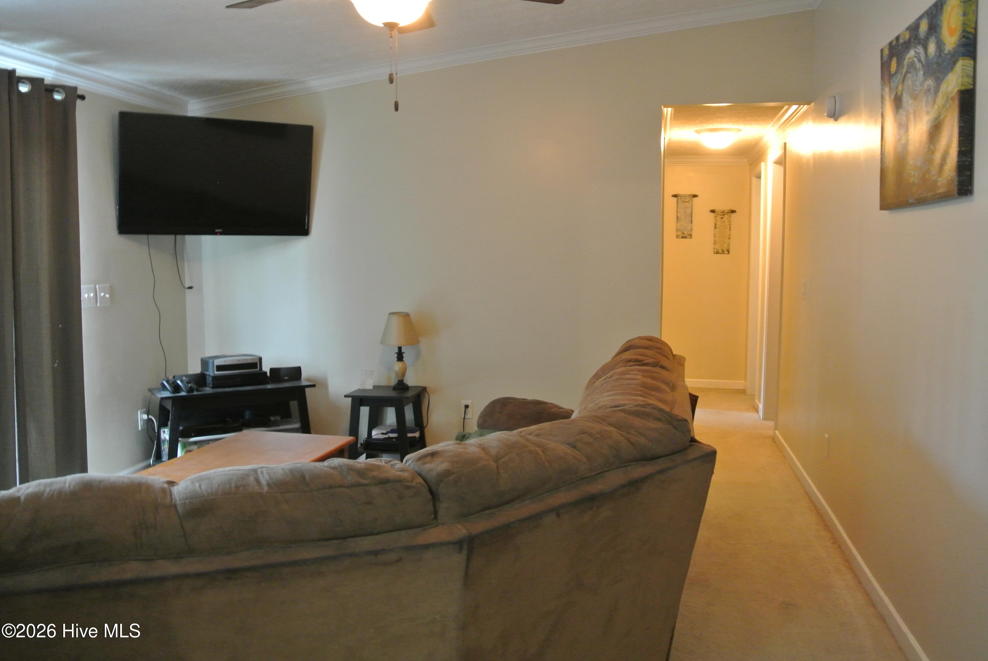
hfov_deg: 60.2
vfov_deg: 42.4
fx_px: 852
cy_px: 330
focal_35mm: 31
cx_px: 494
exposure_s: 1/13
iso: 800
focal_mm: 11.8
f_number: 3.8
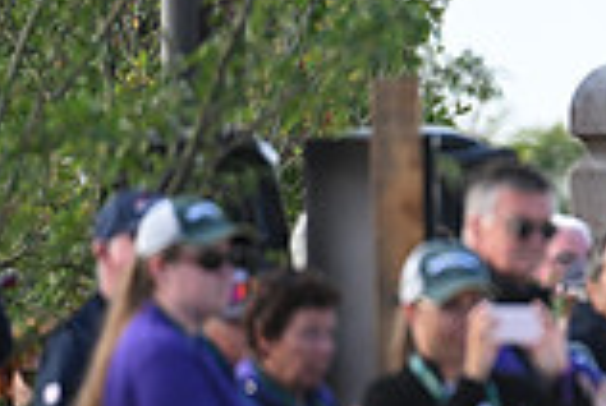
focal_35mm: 1465
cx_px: 1101
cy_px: 557
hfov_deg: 1.4
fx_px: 24707
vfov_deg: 0.9
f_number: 5
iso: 1250
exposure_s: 1/1600
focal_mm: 400
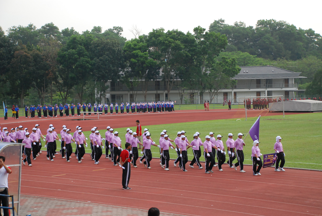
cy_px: 108
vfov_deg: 17.6
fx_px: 699
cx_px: 161
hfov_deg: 25.9
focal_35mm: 78
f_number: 5
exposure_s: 1/1600
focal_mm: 52
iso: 1000
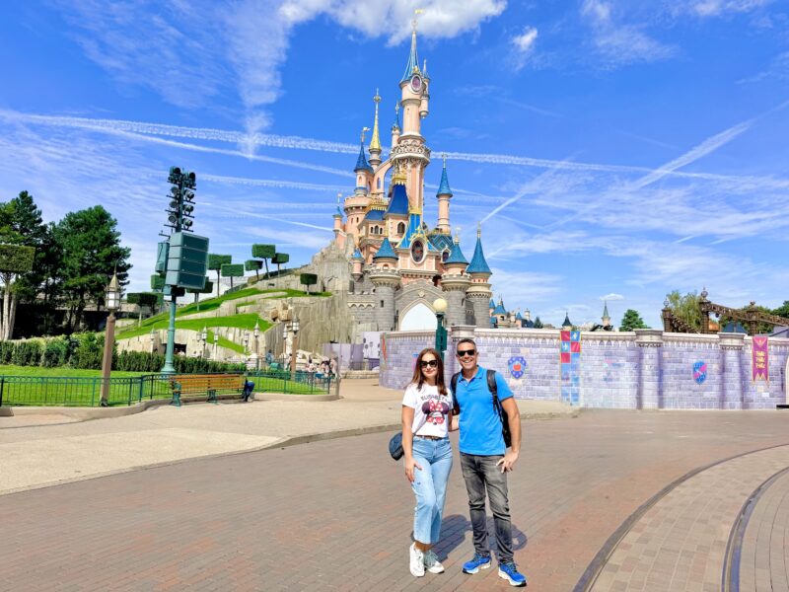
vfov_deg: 56.8
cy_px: 296
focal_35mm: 24
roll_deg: -1.9
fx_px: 547
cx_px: 394
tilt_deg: +4.7
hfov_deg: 71.6
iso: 80
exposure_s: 1/6711
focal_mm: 6.76
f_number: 1.78
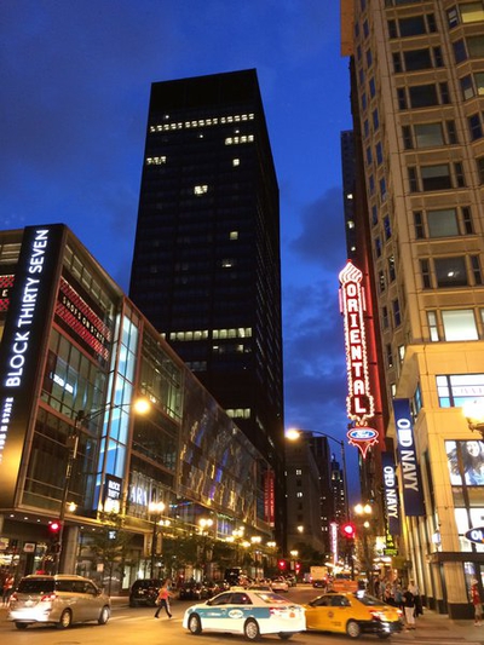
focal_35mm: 30
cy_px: 322
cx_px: 242
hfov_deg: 46.8
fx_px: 559
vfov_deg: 60.0
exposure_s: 1/17
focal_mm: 4.12
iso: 320
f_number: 2.2
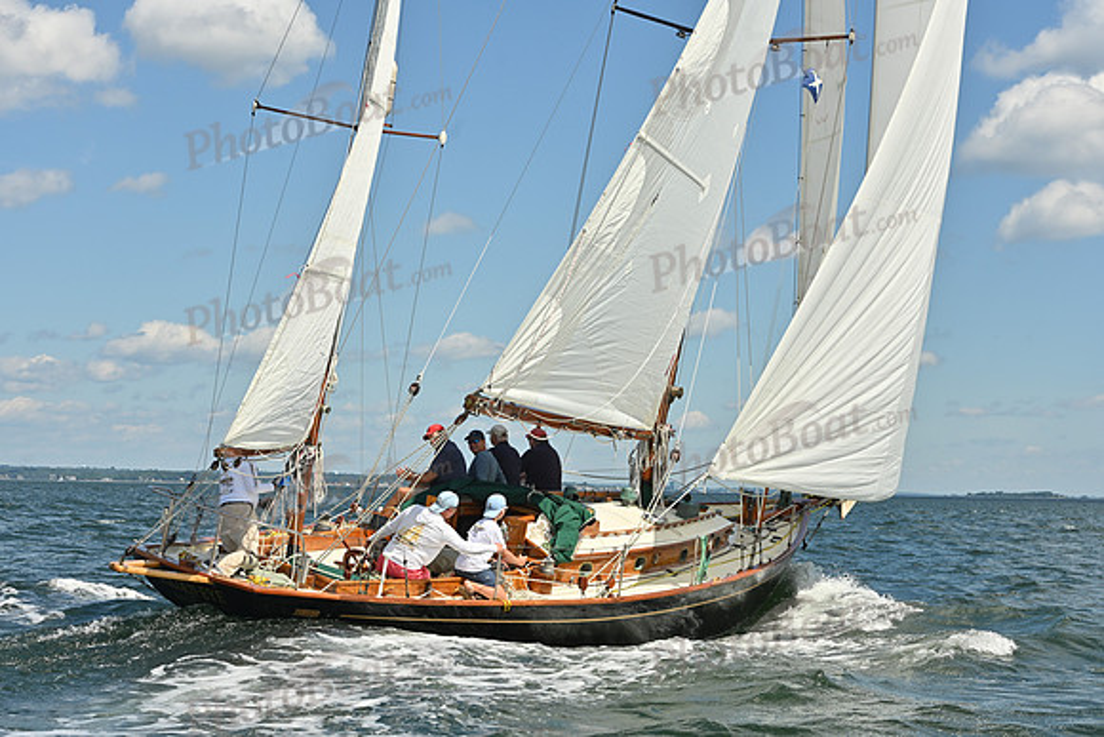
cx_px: 552
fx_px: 2147
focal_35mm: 70
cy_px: 368
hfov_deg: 28.8
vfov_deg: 19.5
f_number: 9
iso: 250
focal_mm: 70
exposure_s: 1/1250
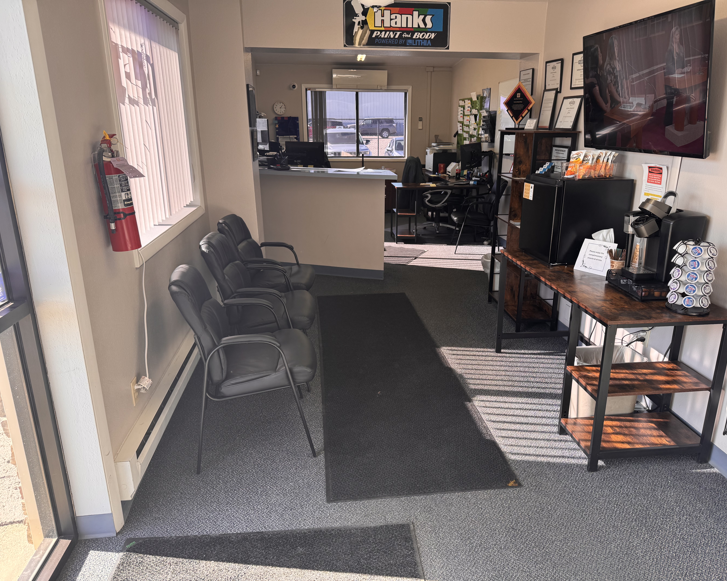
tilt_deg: -18.9
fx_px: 538
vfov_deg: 56.8
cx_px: 386
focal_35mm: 25
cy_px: 290
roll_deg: -0.7
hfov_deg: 68.0
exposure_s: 1/150
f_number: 1.78
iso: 80
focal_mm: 6.76
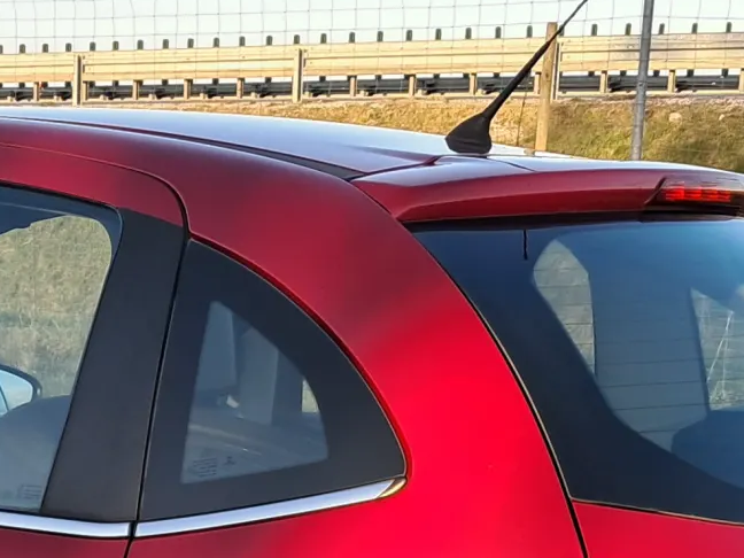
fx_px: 2257
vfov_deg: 13.2
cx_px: 5
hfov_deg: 18.3
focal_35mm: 105
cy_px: 881
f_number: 1.8
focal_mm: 4
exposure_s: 1/153
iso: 50
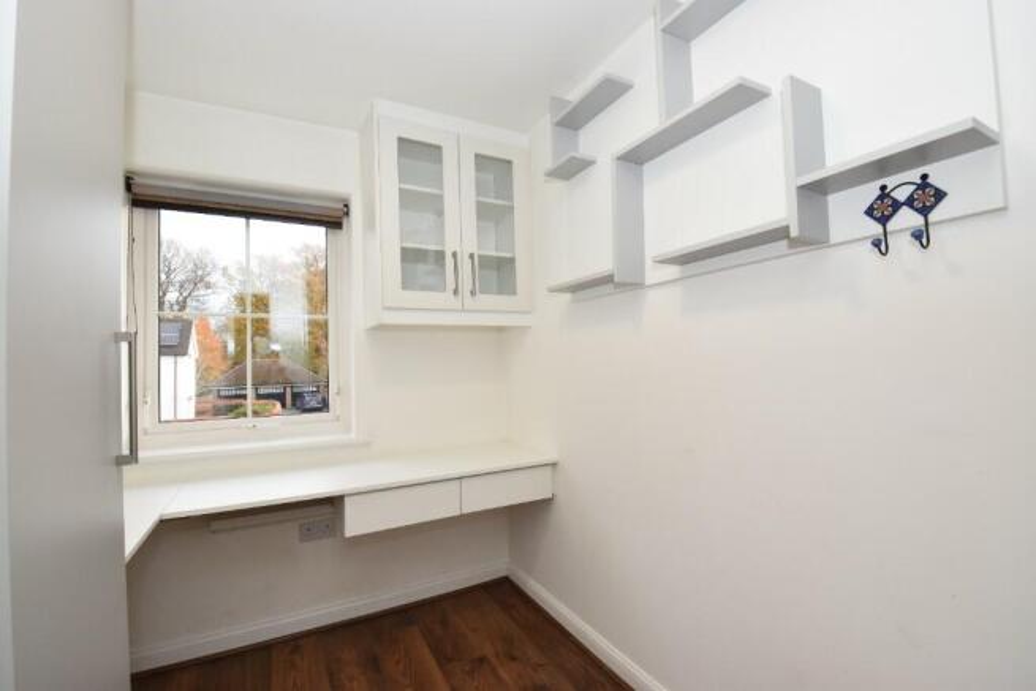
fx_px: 432
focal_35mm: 15
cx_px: 518
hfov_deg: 100.4
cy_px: 346
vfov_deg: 77.4
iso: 720
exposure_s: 1/125
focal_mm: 10
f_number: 5.6
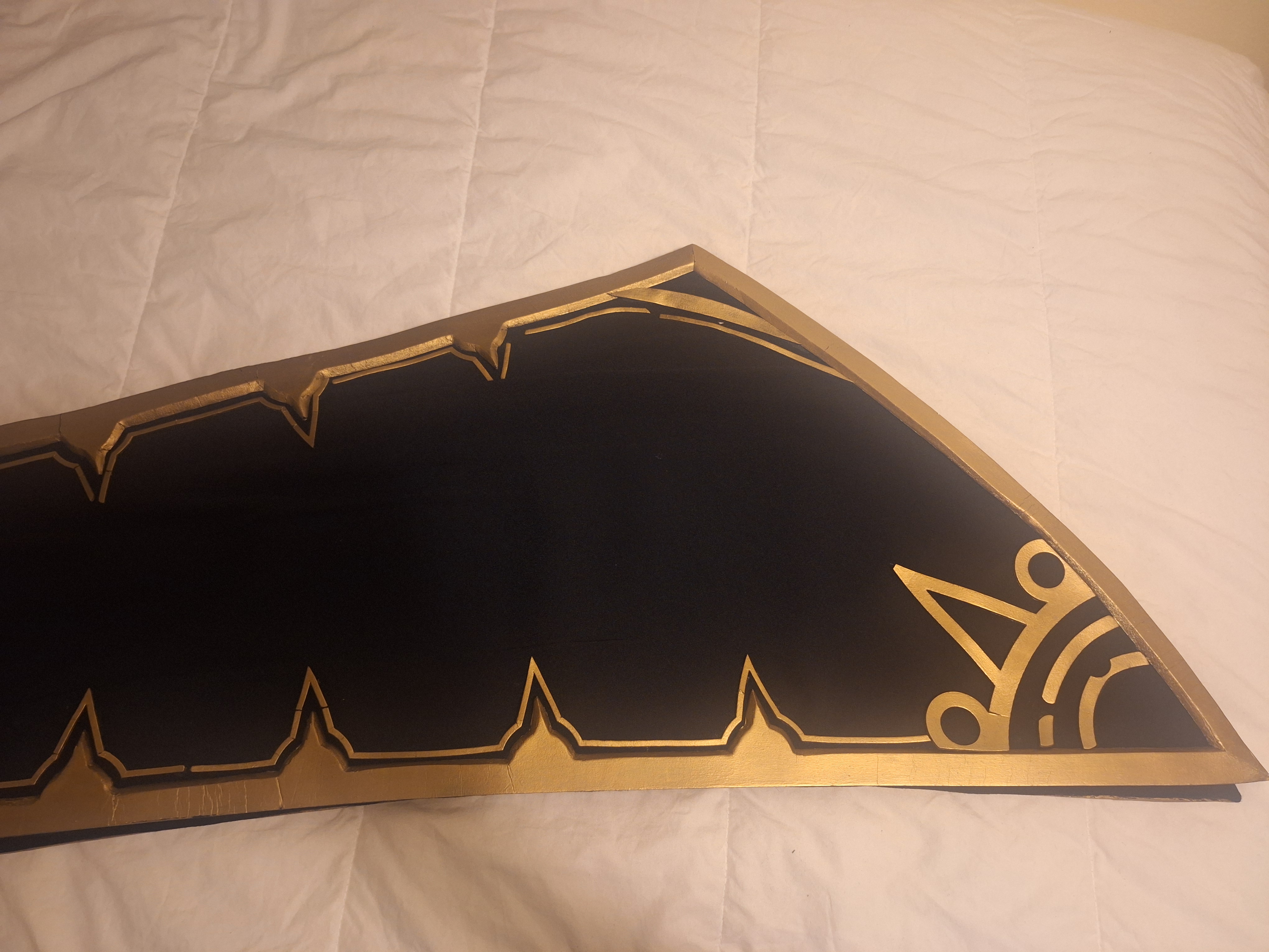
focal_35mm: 23
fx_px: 843
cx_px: 634
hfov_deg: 73.9
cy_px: 476
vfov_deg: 58.9
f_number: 1.8
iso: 400
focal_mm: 5.54
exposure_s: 1/24
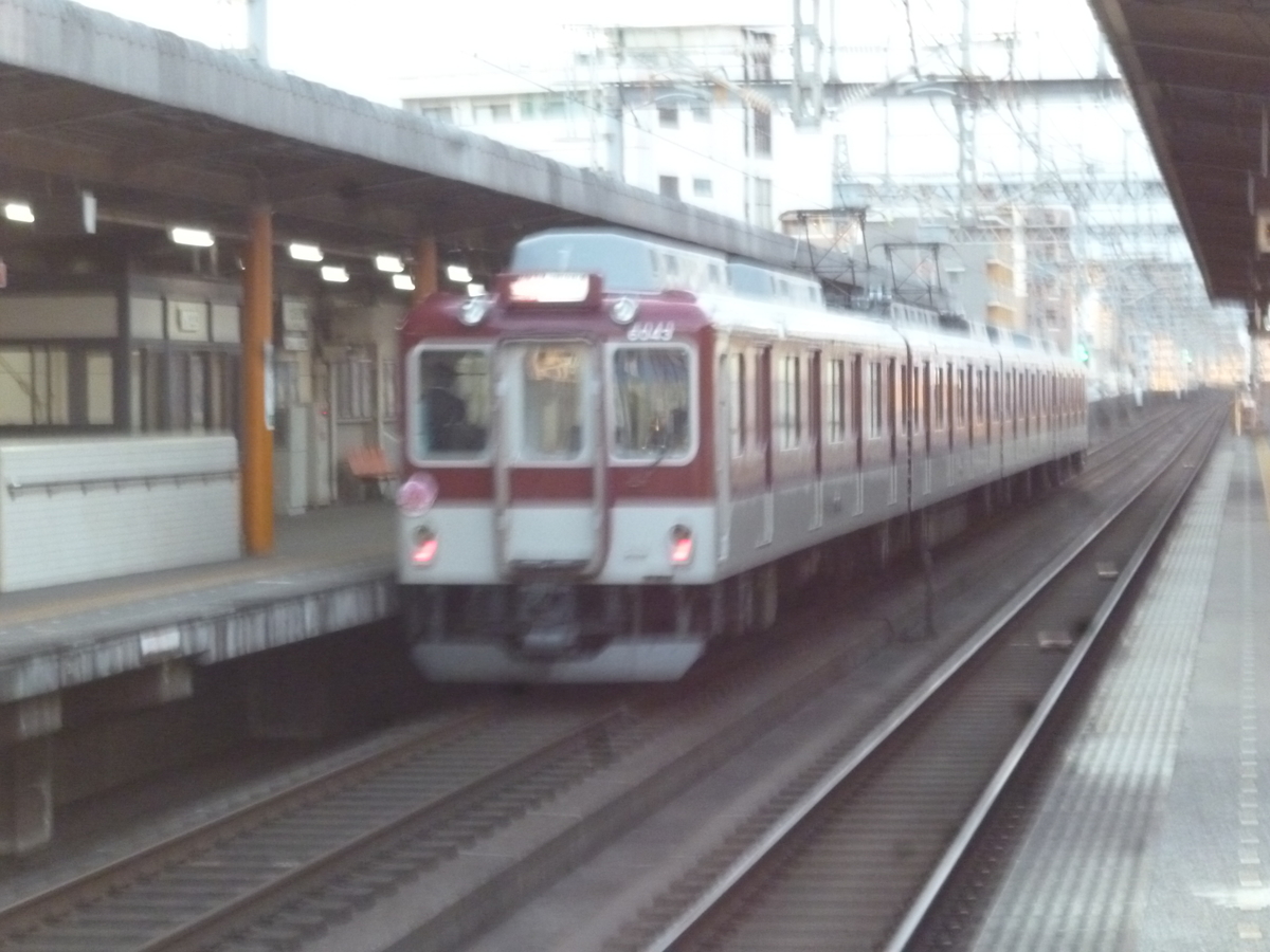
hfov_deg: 17.6
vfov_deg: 13.2
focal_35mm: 112
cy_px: 476
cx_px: 635
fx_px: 4109
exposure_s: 1/30
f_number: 6.5
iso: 800
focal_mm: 20
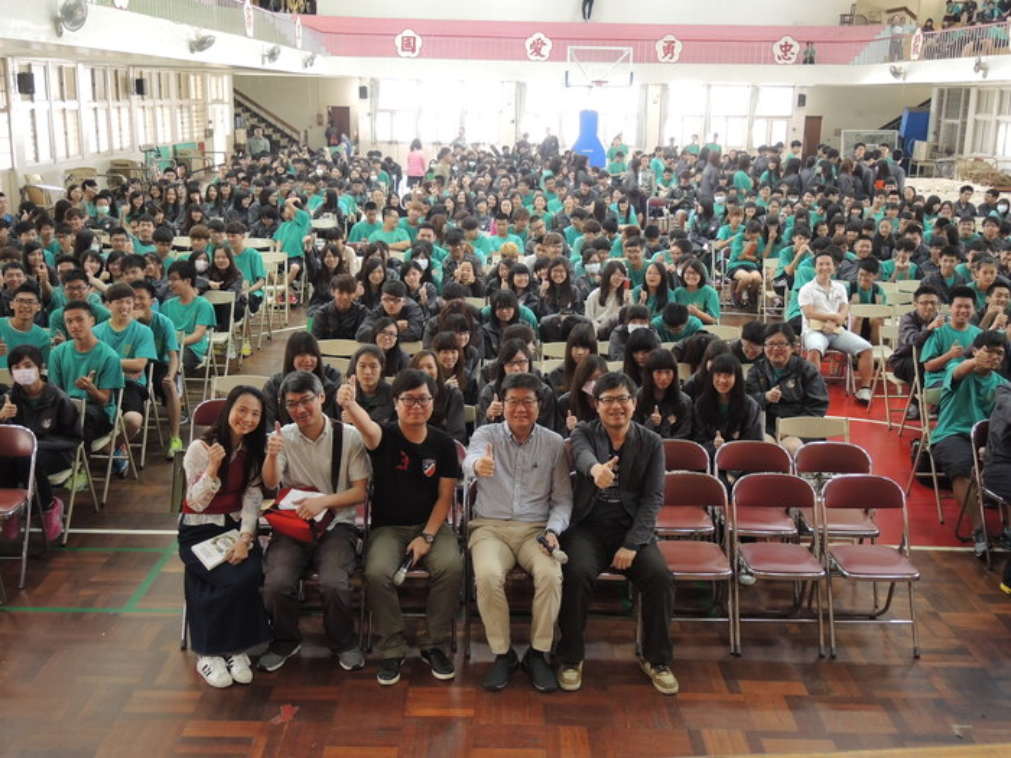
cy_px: 379
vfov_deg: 37.7
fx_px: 1110
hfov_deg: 49.0
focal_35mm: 38
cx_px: 506
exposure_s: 1/15
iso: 400
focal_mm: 8.2
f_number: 2.2
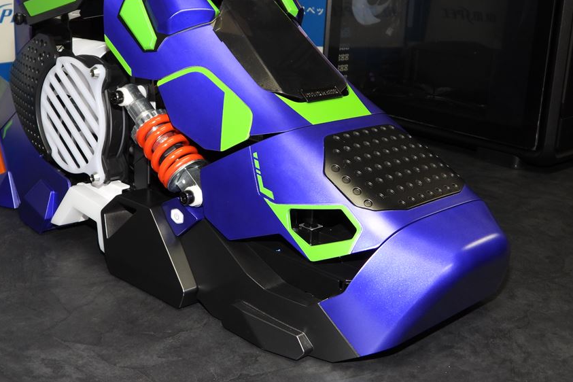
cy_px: 136
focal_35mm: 48
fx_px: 764
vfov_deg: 27.9
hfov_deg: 41.0
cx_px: 245
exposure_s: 1/30
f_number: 3.2
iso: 200
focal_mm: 6.8
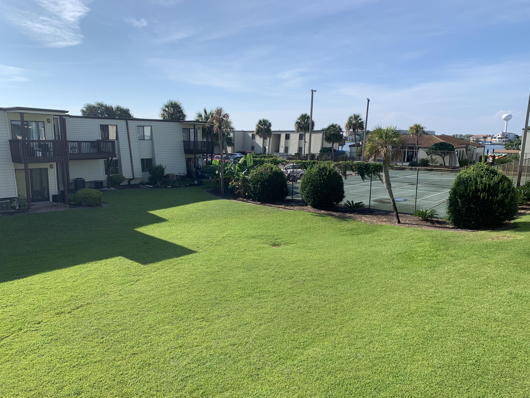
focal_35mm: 26
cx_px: 265
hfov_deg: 67.3
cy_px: 199
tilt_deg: -7.0
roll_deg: +0.0
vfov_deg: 53.1
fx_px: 398
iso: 25
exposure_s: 1/2611
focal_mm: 4.25
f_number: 1.8
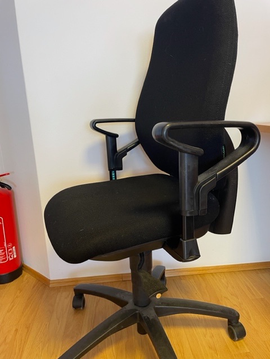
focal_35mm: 26
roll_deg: +3.0
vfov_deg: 67.3
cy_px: 180
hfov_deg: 53.1
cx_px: 135
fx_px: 270
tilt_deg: -13.2
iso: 100
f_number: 1.6
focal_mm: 4.2
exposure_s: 1/50
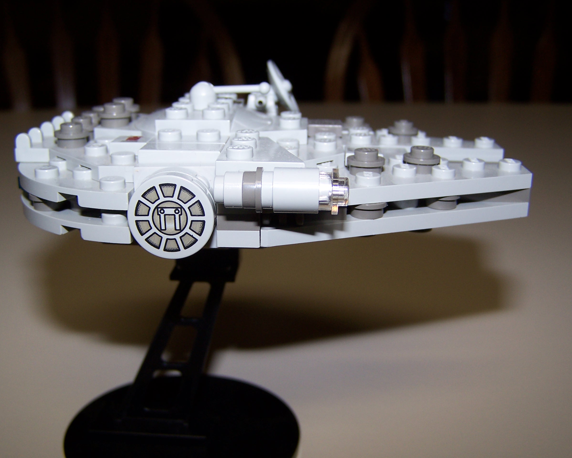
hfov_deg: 45.8
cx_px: 269
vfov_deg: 37.3
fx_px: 677
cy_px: 231
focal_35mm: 40
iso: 80
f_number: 2.8
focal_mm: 6.3
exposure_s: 1/60
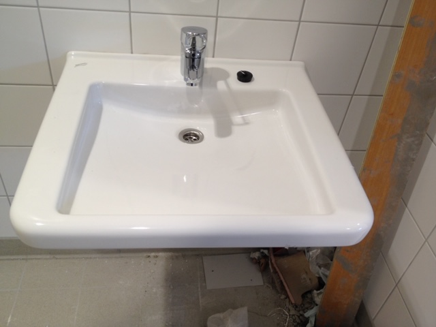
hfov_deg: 52.6
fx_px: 441
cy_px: 164
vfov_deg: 40.7
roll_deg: -5.2
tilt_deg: -41.4
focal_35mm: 35
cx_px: 218
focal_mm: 4.28
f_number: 2.4
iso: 50
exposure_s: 1/24
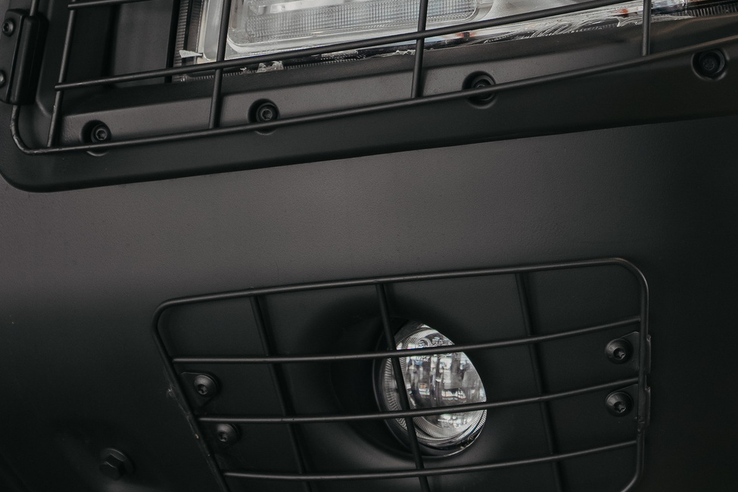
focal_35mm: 168
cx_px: 563
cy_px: -138
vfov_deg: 8.1
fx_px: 3444
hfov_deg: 12.2
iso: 160
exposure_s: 1/125
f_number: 2.5
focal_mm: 64
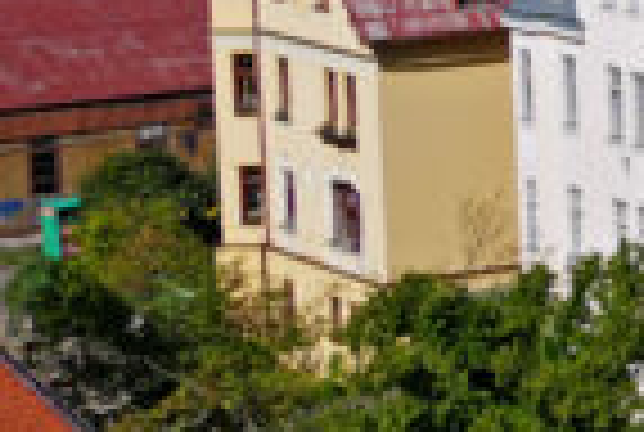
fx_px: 4231
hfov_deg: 7.5
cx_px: 2054
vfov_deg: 5.8
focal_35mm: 236
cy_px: -142
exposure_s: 1/1250
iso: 100
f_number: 5
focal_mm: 22
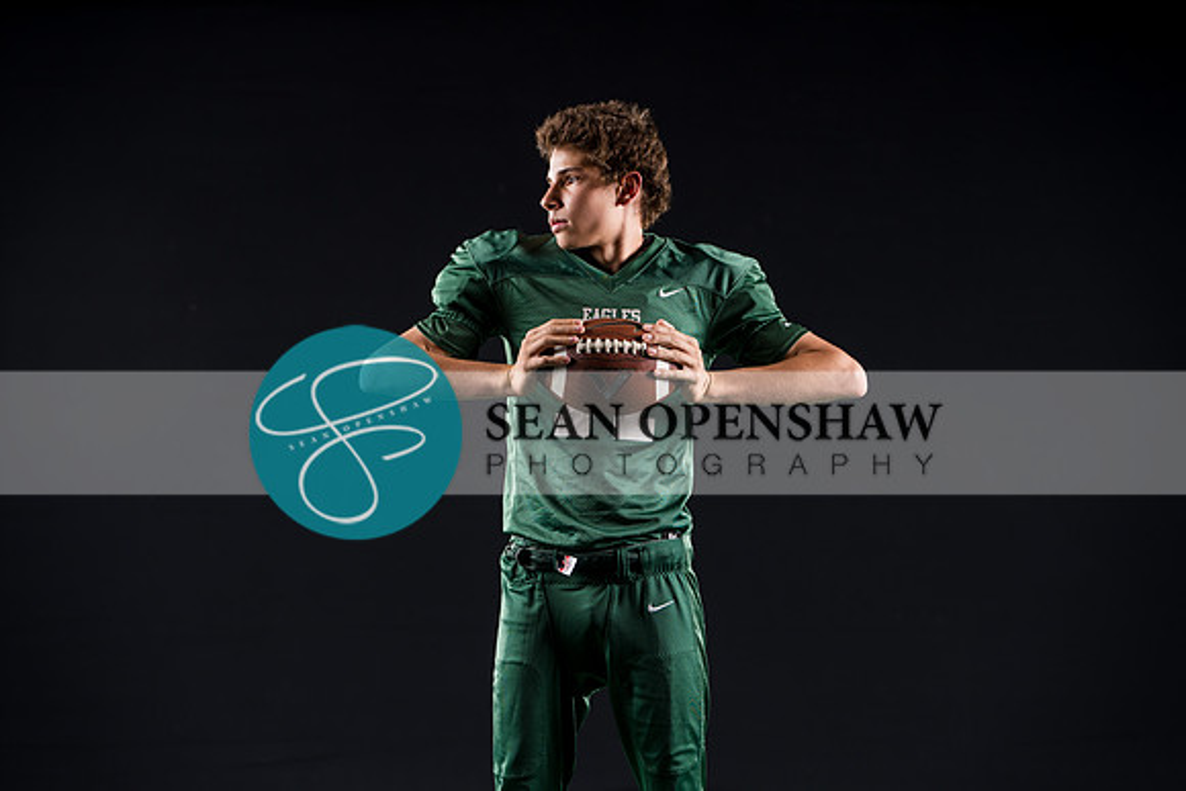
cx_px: 593
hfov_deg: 23.9
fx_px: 2801
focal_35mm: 85
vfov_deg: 16.1
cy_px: 396
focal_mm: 85
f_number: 3.5
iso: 200
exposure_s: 1/160
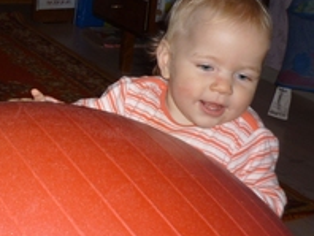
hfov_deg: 24.3
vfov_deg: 19.6
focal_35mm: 75
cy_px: 62
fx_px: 681
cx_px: -27
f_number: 2.8
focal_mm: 5.5
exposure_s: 1/125
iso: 100
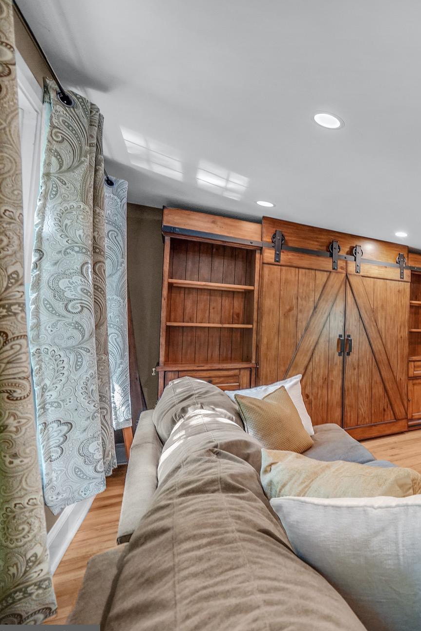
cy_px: 327
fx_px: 333
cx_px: 492
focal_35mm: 19
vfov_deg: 86.9
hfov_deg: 43.9
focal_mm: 12
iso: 2500
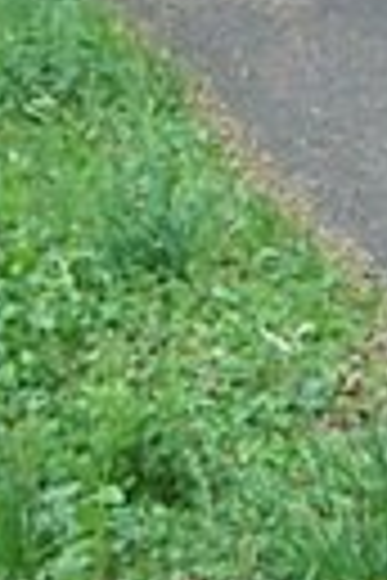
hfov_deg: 7.4
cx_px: 418
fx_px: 2967
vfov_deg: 10.9
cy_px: -139
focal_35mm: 184
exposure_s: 1/250
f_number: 2.7
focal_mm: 6.2
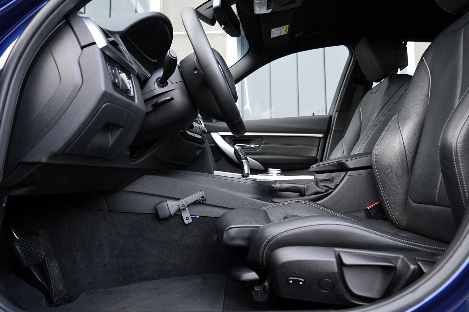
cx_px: 234
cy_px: 156
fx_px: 351
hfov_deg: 67.4
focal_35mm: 27
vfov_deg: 47.9
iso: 800
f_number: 3.5
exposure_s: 1/40
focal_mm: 18
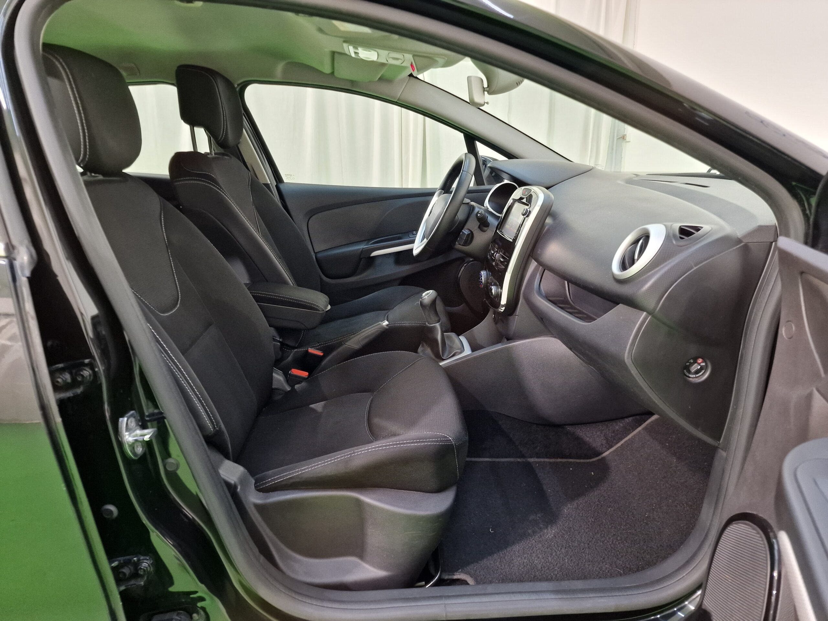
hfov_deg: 73.9
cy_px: 310
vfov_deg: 58.9
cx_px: 414
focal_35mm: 23
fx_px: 550
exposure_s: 1/33
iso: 320
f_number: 1.8
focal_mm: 6.4
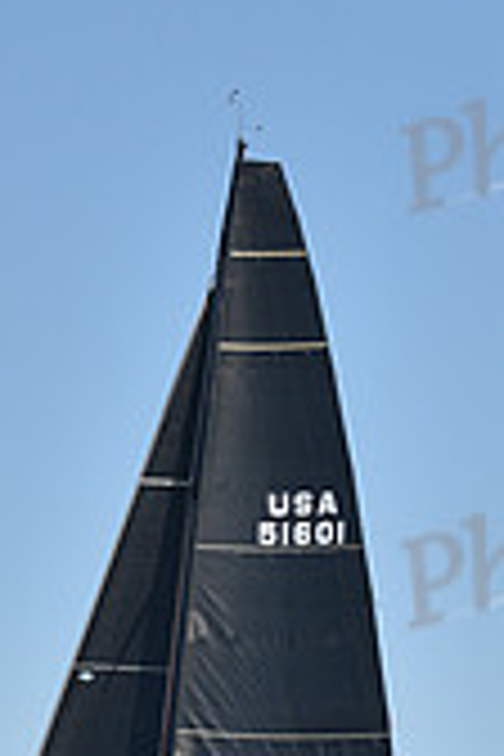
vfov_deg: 6.5
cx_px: 169
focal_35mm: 317
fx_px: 6656
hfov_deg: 4.3
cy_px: 810
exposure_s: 1/3200
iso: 250
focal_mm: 92
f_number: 5
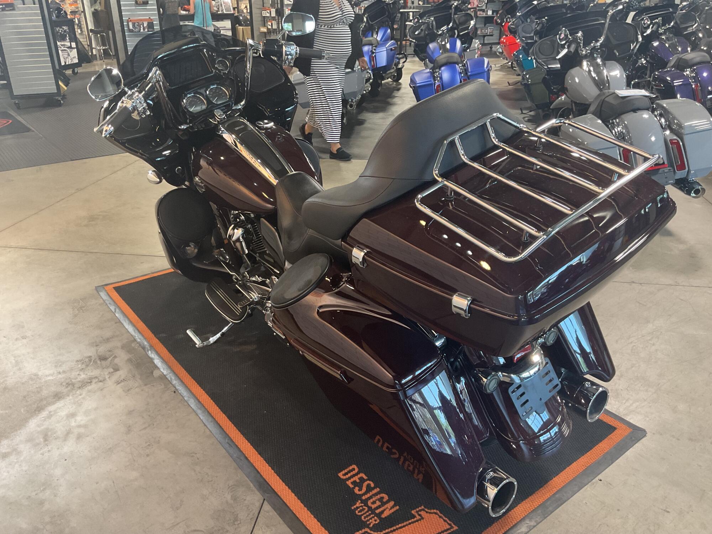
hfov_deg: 61.7
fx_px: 596
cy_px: 267
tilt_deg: -25.4
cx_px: 356
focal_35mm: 29
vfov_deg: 48.2
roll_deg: +1.8
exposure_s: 1/50
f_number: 1.8
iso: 160
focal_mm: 3
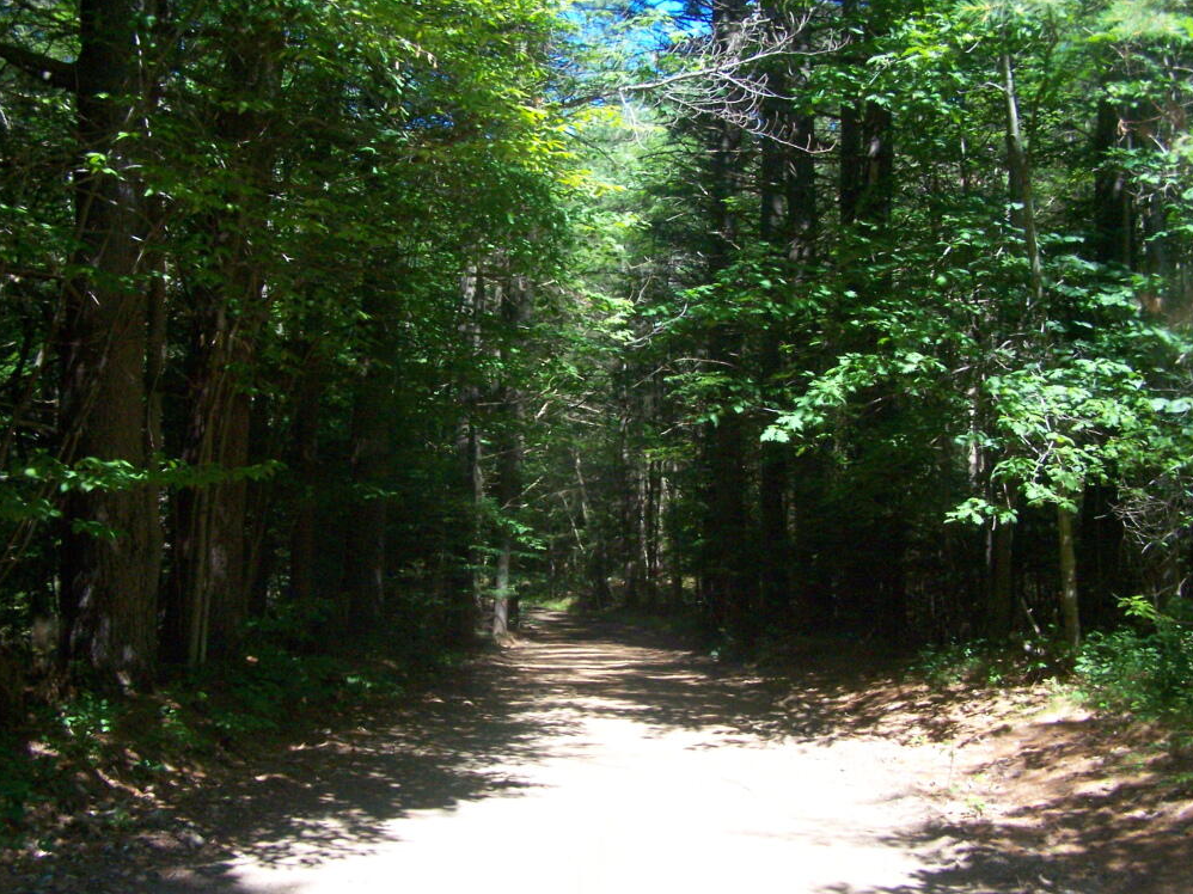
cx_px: 587
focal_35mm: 39
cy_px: 445
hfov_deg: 47.9
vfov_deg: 36.8
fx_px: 1344
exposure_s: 1/640
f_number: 4
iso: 400
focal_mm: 6.3
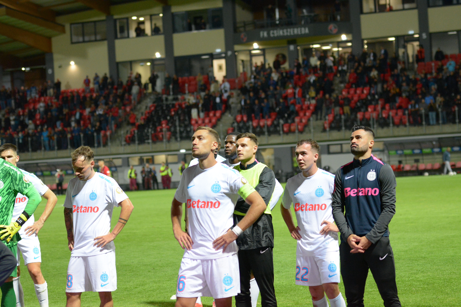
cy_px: 154
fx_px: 1344
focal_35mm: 105
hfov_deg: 19.5
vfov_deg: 13.0
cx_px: 230
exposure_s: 1/800
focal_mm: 70
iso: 2500
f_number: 2.8
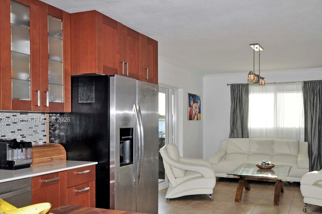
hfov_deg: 51.9
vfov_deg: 36.1
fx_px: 327
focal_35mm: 37
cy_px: 120
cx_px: 197
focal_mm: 19
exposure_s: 1/60
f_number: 18
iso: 400
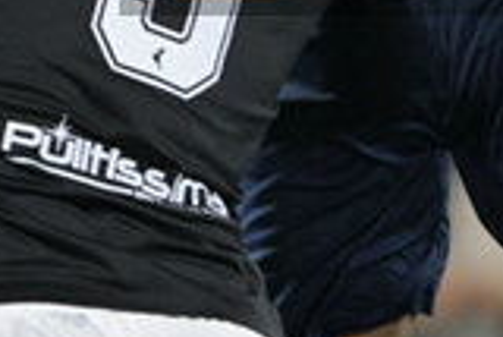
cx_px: 428
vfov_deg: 0.7
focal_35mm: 1920
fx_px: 26850
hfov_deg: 1.1
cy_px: -129
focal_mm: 300
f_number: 3.5
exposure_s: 1/1600
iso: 3200
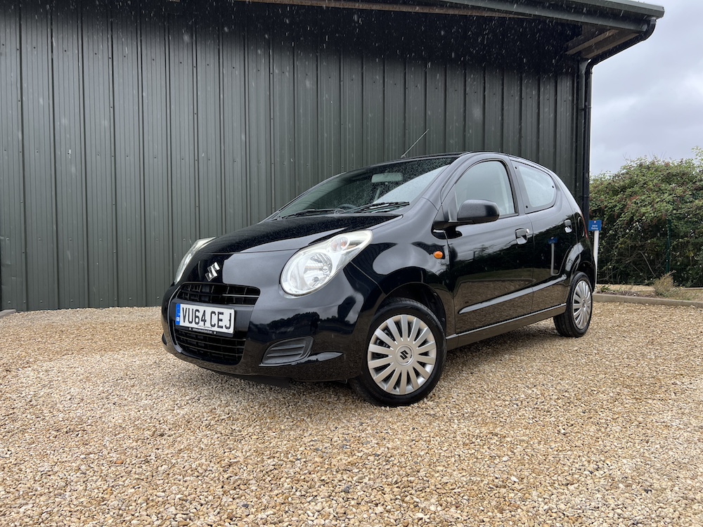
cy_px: 264
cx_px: 352
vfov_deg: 53.1
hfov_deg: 67.3
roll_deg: +1.4
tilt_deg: -2.4
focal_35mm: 26
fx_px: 528
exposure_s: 1/473
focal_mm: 5.7
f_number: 1.5
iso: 50
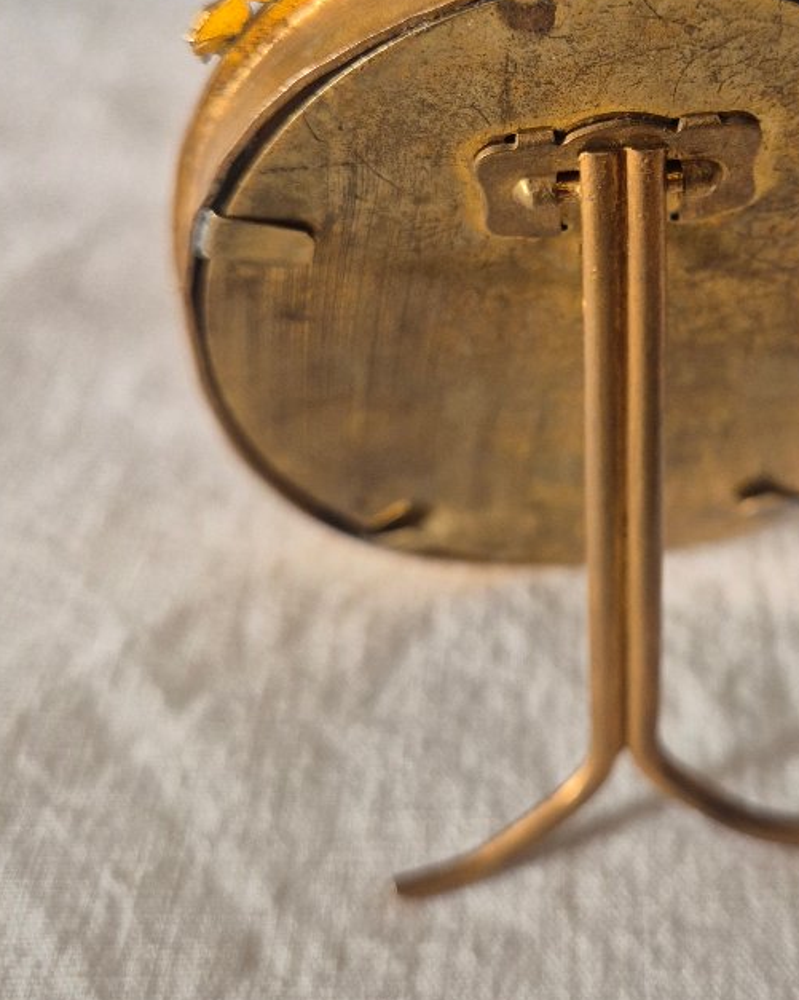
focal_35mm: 43
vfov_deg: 42.1
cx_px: 622
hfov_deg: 34.0
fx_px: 1272
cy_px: 295
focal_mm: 5.4
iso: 320
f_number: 1.8
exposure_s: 1/100
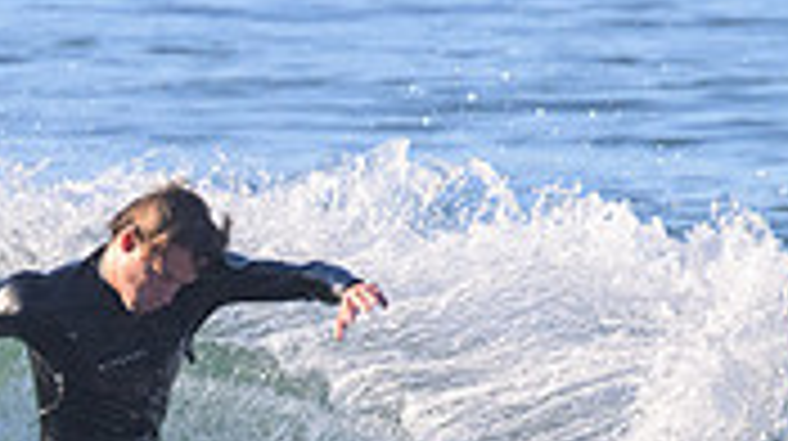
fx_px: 45022
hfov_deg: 1.0
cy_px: 682
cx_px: 212
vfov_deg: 0.6
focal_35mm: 2157
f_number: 11
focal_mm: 620
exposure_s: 1/2000
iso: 3200
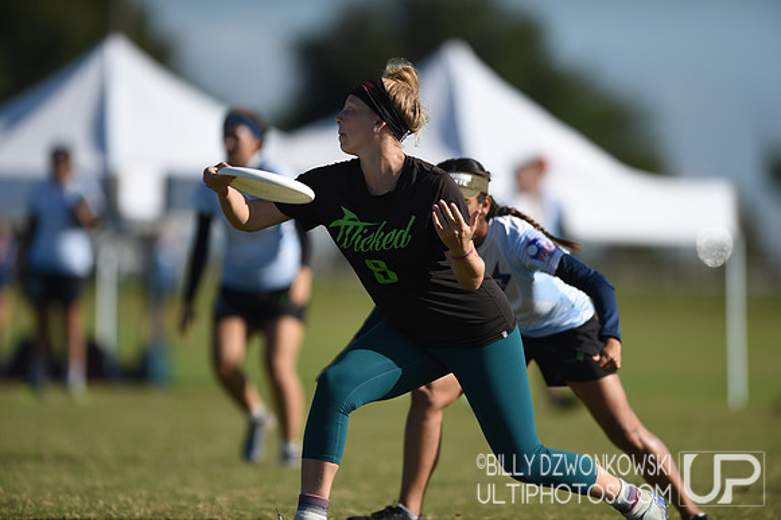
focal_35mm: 400
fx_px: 8672
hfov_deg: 5.2
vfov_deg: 3.4
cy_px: 260
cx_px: 390
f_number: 2.8
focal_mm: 400
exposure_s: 1/2500
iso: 100
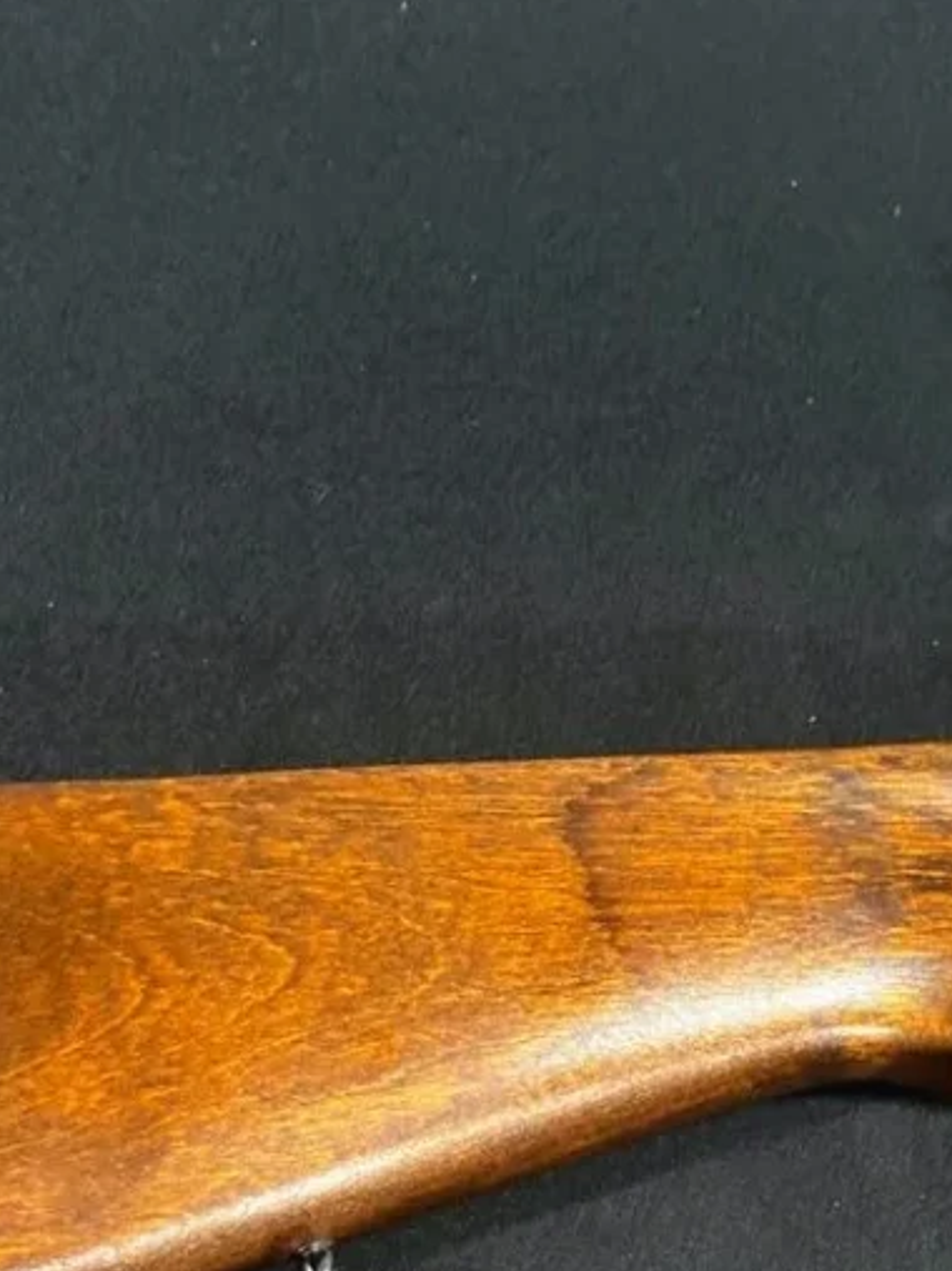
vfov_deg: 23.7
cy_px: 875
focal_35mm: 82
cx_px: 551
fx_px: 3008
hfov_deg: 18.0
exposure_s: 1/30
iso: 400
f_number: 1.6
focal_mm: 5.96
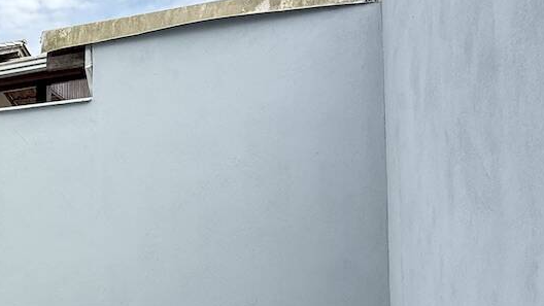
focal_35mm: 37
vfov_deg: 31.7
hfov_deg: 47.6
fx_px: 534
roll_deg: +1.0
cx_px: 38
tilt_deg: +3.6
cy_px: 211
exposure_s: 1/625
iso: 64
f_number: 2.2
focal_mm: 2.22
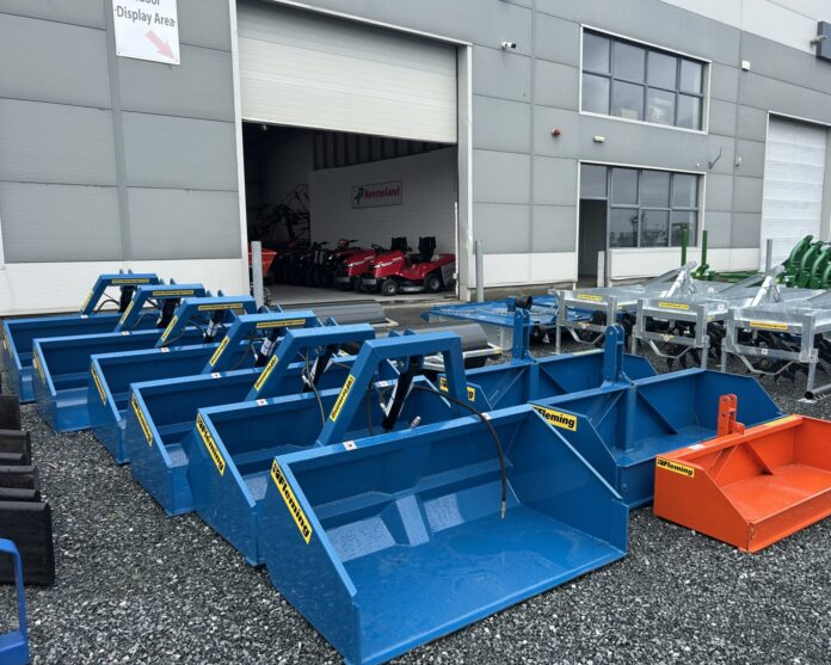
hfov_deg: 62.2
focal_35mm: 28
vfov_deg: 51.5
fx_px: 689
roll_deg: +0.8
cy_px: 335
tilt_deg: -7.2
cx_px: 439
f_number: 1.5
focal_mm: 5.7
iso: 50
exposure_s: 1/1575
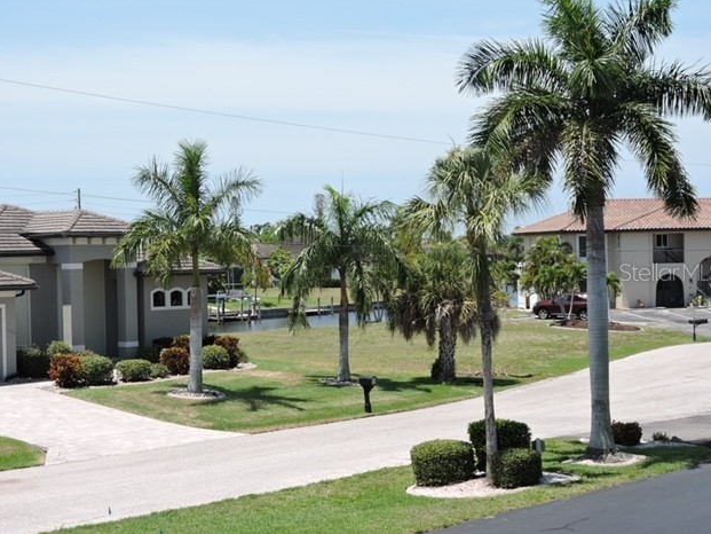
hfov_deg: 29.0
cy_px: 272
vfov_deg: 21.9
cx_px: 361
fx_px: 1376
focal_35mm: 67
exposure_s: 1/640
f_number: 4.2
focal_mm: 11.6
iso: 100
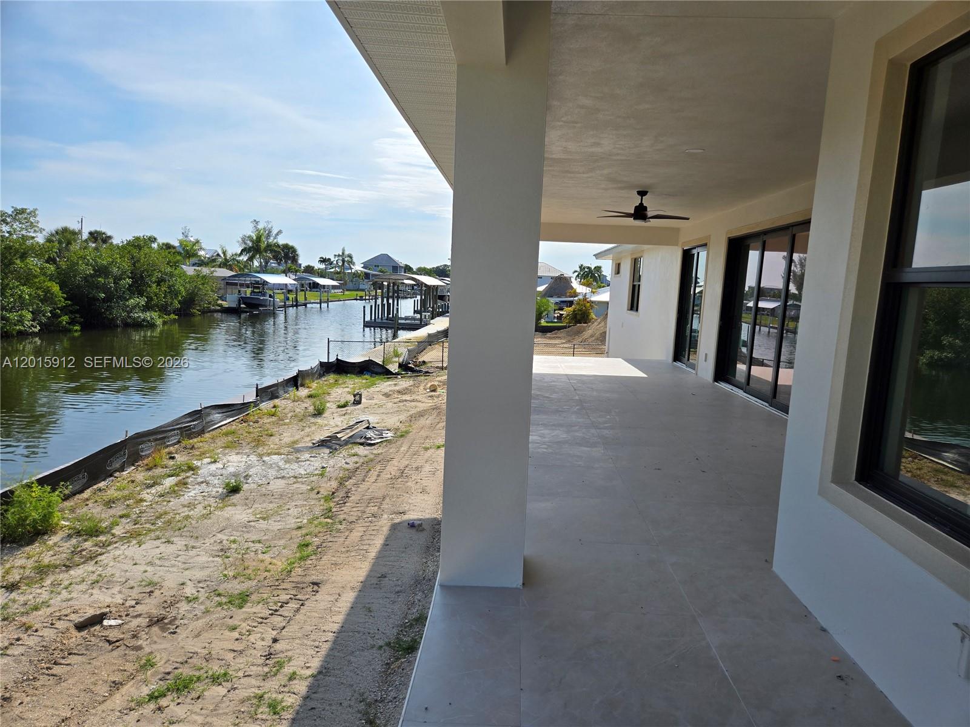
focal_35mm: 23
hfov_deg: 73.9
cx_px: 485
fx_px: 644
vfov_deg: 58.9
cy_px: 364
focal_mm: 5.4
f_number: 1.8
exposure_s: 1/3229
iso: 25
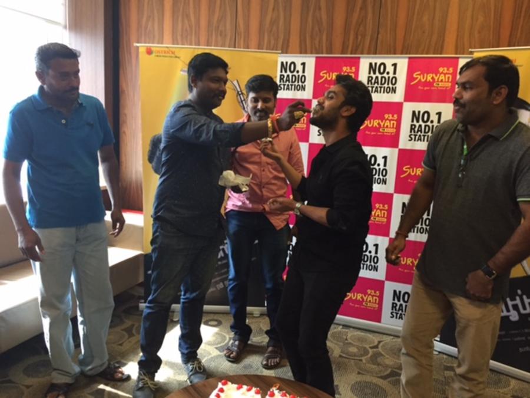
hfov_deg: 61.7
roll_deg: -2.9
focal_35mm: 29
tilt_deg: -8.9
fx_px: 444
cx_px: 265
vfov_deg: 48.2
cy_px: 199
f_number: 2.2
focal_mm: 4.15
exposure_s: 1/33
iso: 200
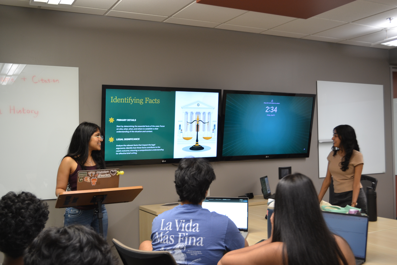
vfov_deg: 34.2
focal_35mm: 39
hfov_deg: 49.6
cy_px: 132
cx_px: 198
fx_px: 430
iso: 400
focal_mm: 26
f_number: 4.2
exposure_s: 1/20
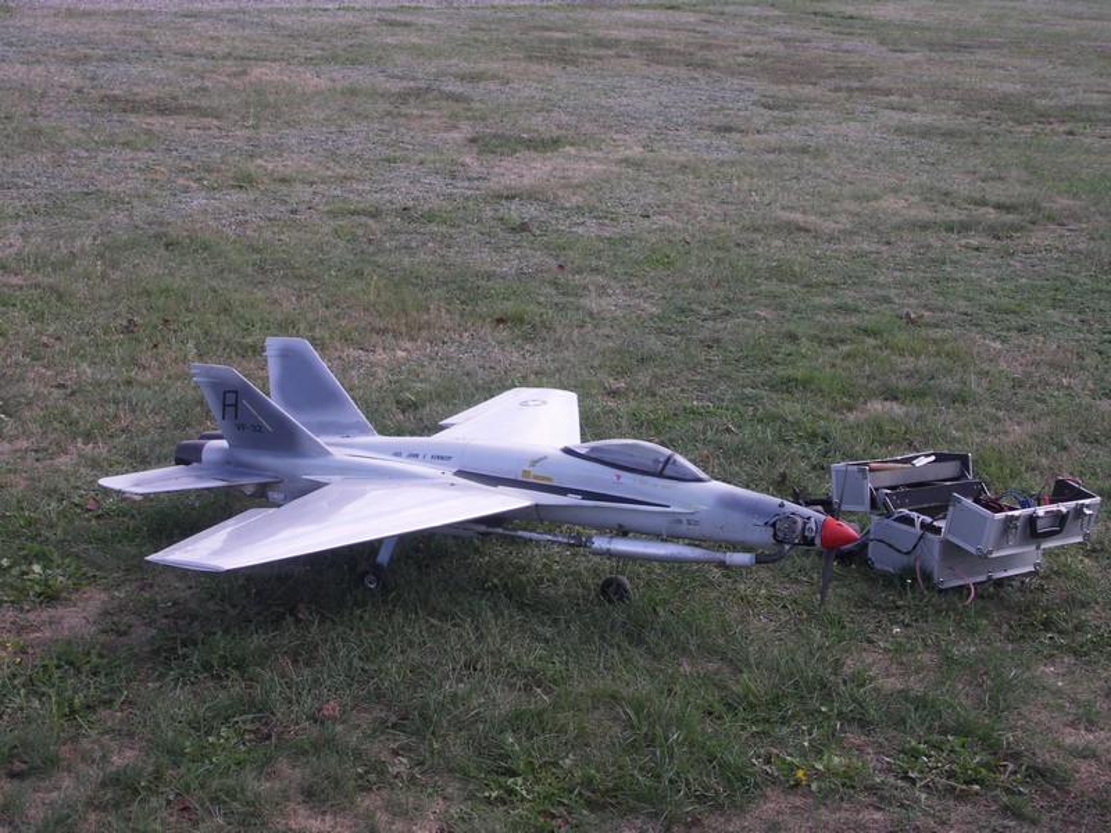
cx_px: 556
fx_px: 1829
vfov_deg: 25.7
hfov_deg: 33.8
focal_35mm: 57
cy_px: 416
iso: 50
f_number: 5.6
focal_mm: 14.8
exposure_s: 1/100
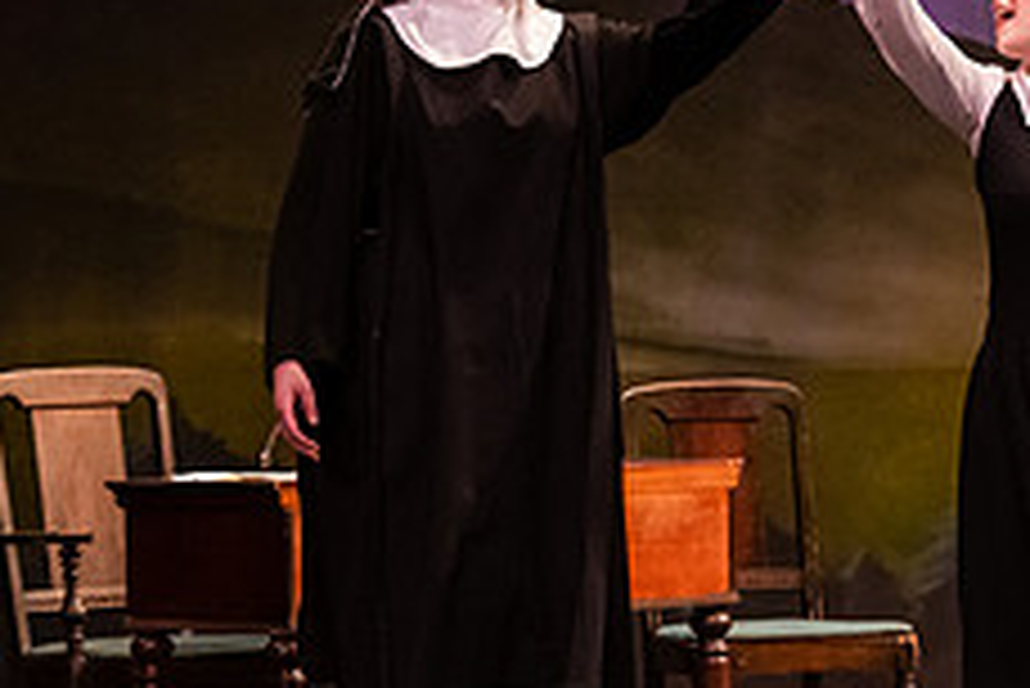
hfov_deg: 6.8
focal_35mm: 304
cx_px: 724
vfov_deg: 4.5
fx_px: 8703
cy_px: 272
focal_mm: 120
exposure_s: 1/200
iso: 5000
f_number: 3.2
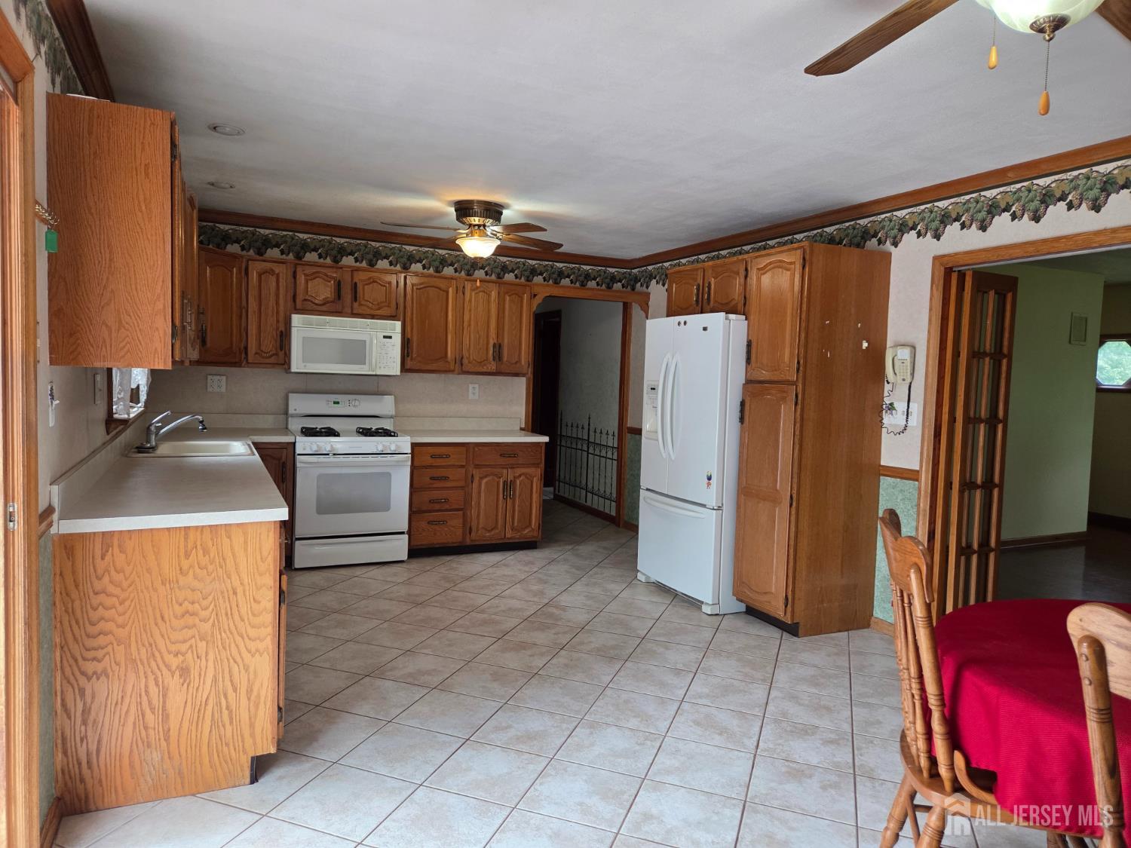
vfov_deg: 58.9
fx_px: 751
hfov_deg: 73.9
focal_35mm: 23
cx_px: 566
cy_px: 424
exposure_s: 1/120
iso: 160
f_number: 1.8
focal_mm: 5.4
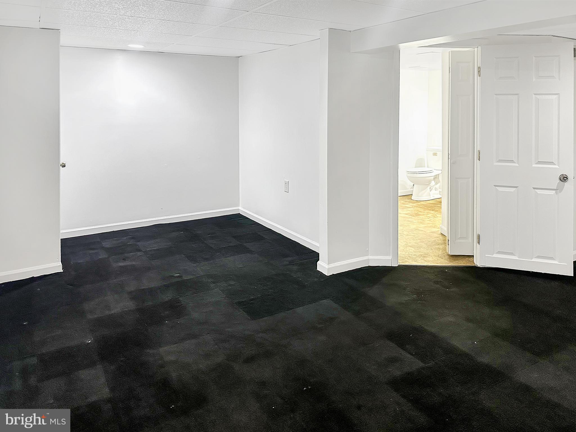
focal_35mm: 24
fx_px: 399
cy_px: 216
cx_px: 288
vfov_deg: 56.8
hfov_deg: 71.6
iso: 250
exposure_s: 1/60
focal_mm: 6.86
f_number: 1.78
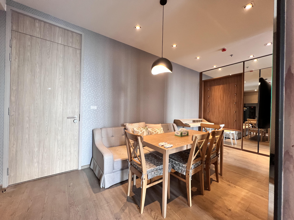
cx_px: 147
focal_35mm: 13
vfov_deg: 89.9
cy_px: 110
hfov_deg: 106.2
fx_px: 110
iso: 200
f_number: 1.8
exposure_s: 1/100
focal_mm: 1.57
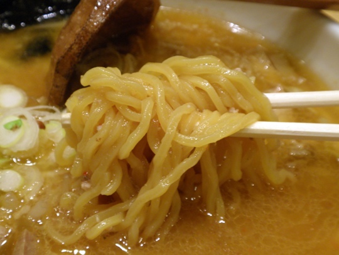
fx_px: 509
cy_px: 128
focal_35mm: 52
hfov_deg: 36.8
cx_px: 170
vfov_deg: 28.0
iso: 100
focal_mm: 9.1
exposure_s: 1/13
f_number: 4.3
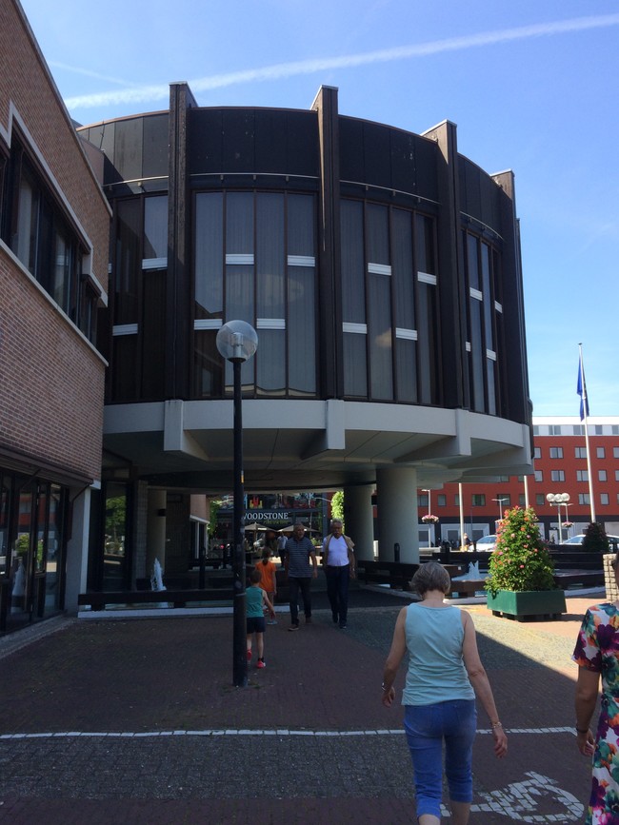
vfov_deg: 61.7
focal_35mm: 29
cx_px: 310
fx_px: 692
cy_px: 412
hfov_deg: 48.2
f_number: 2.2
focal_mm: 4.15
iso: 32
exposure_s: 1/760
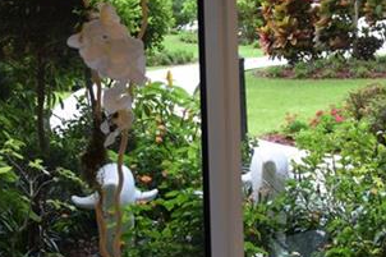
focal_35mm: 112
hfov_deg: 18.3
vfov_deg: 12.2
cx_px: 193
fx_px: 1200
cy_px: 54
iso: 400
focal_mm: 22
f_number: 5
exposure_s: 1/100
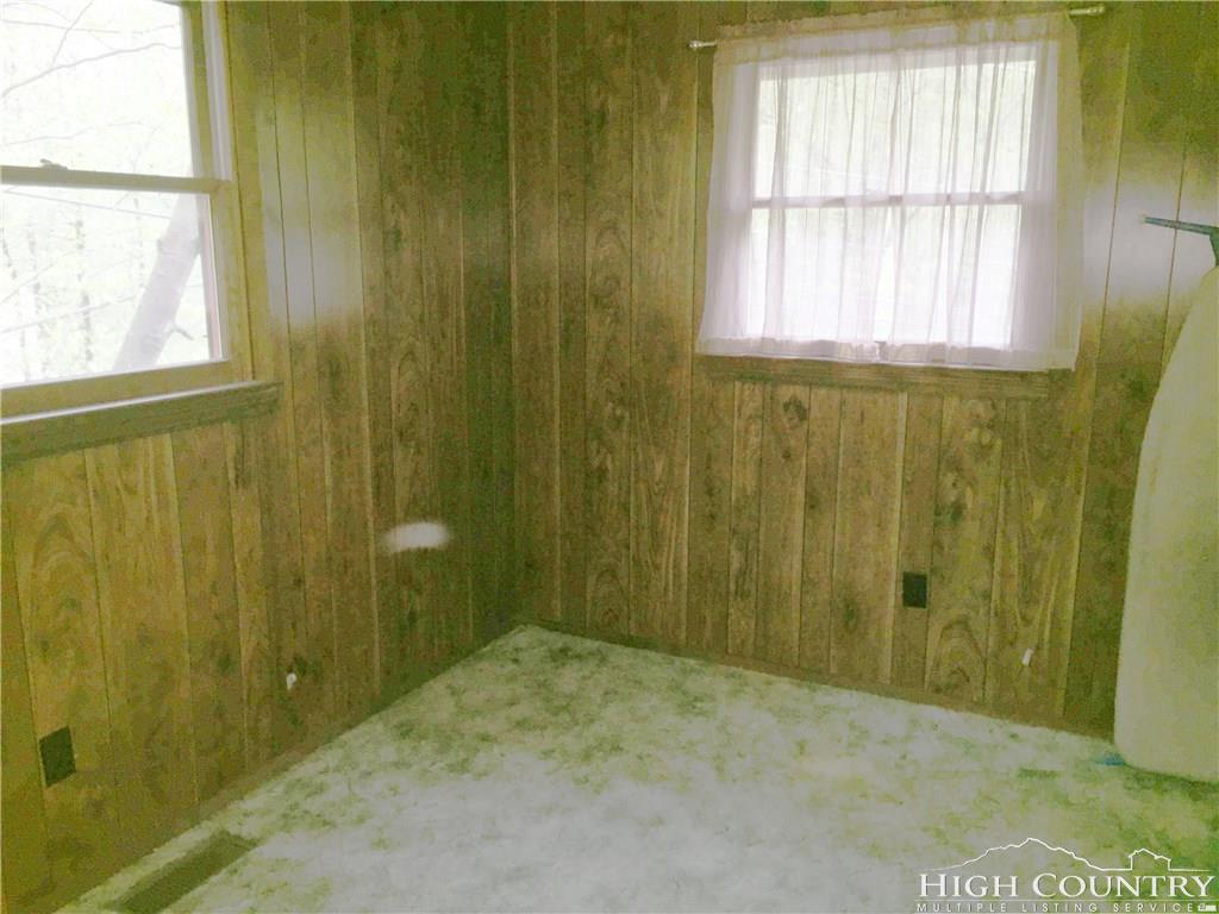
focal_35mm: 29
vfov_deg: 48.2
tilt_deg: -11.7
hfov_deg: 61.7
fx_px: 1021
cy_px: 457
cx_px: 610
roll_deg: -0.2
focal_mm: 4.15
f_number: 2.2
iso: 32
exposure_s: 1/20
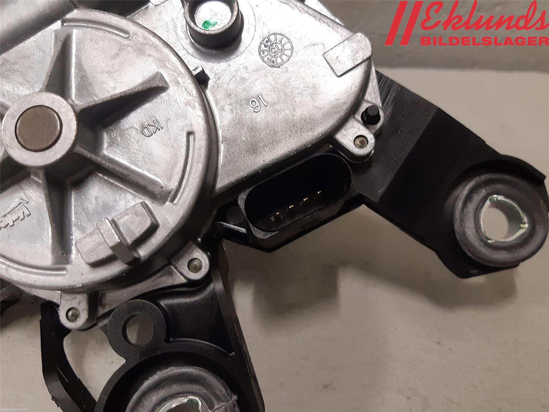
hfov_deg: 67.3
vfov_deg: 53.1
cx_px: 274
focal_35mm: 26
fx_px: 412
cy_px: 206
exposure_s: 1/50
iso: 160
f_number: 1.7
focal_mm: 3.93
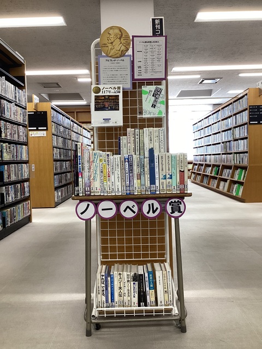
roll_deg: +1.0
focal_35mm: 31
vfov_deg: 58.4
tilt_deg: -3.0
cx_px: 131
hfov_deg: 45.4
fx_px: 313
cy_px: 174
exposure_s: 1/60
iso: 64
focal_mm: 3.3
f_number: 2.4
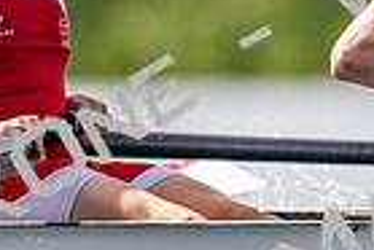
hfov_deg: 0.6
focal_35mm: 3743
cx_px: 646
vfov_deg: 0.4
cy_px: 24
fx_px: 38926
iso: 180
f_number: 4
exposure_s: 1/2500
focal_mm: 600
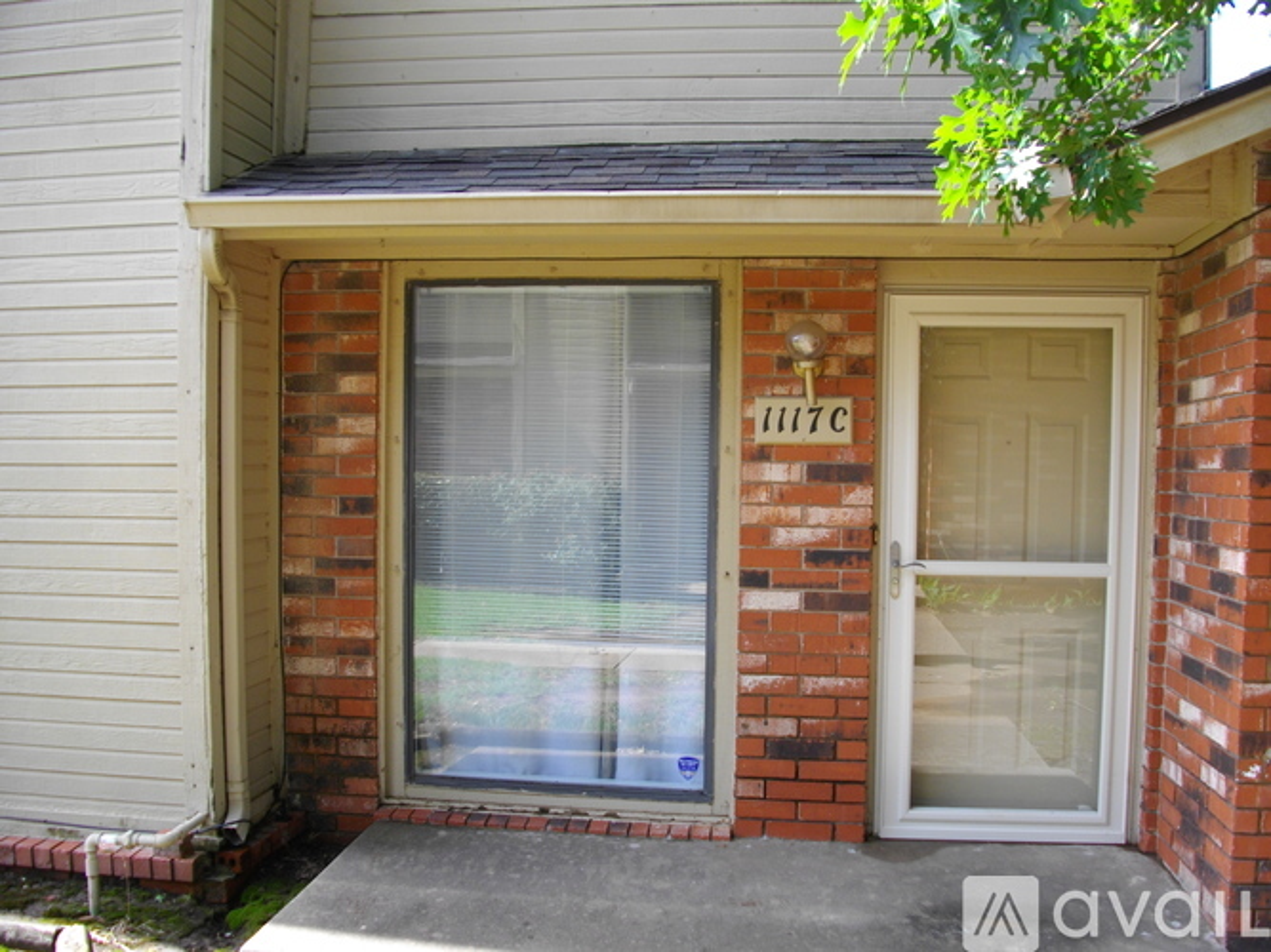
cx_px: 636
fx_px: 1175
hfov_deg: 56.8
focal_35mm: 32
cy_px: 476
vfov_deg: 44.1
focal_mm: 5.7
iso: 100
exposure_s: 1/160
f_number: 2.9
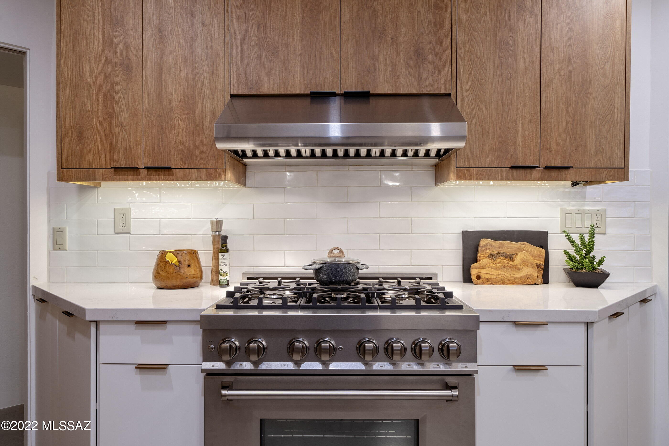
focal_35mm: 24
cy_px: 223
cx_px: 334
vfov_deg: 53.1
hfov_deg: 73.8
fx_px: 446
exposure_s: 1/2
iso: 100
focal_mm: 24
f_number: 9
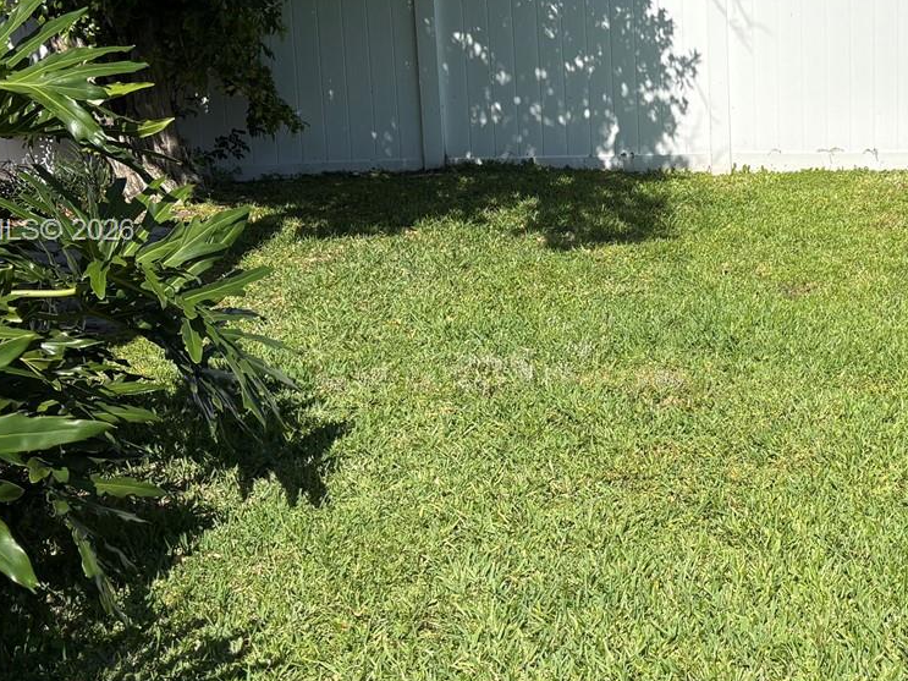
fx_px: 1469
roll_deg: +0.9
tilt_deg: -9.6
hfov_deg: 33.3
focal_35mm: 56
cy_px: 232
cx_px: 732
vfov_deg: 26.0
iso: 50
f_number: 1.6
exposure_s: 1/4950
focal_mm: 5.96
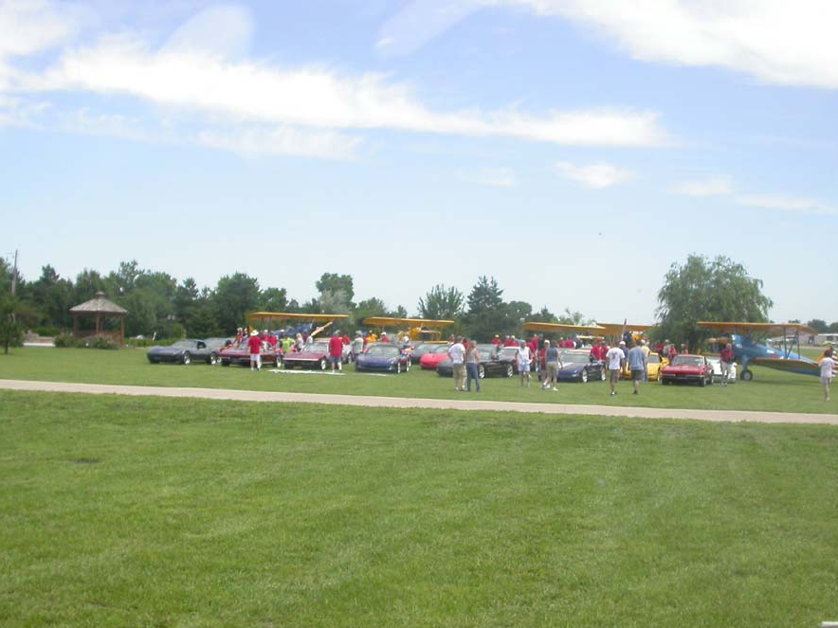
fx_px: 1065
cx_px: 424
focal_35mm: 44
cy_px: 349
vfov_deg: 32.8
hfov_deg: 42.9
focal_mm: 7.85
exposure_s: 1/1000
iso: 100
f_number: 2.6
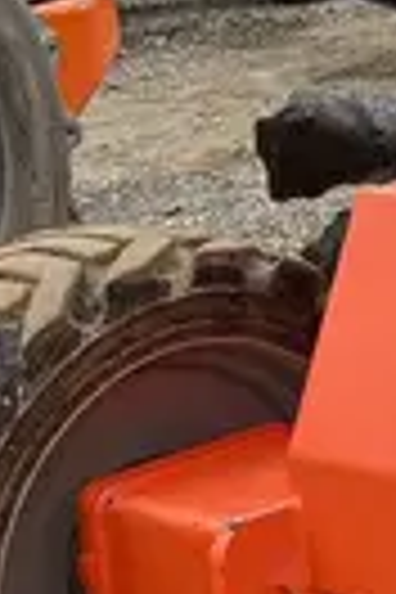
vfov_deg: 13.5
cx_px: 981
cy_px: 38
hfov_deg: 8.3
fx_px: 2475
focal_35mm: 150
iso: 50
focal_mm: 5.7
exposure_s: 1/1029
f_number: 1.5
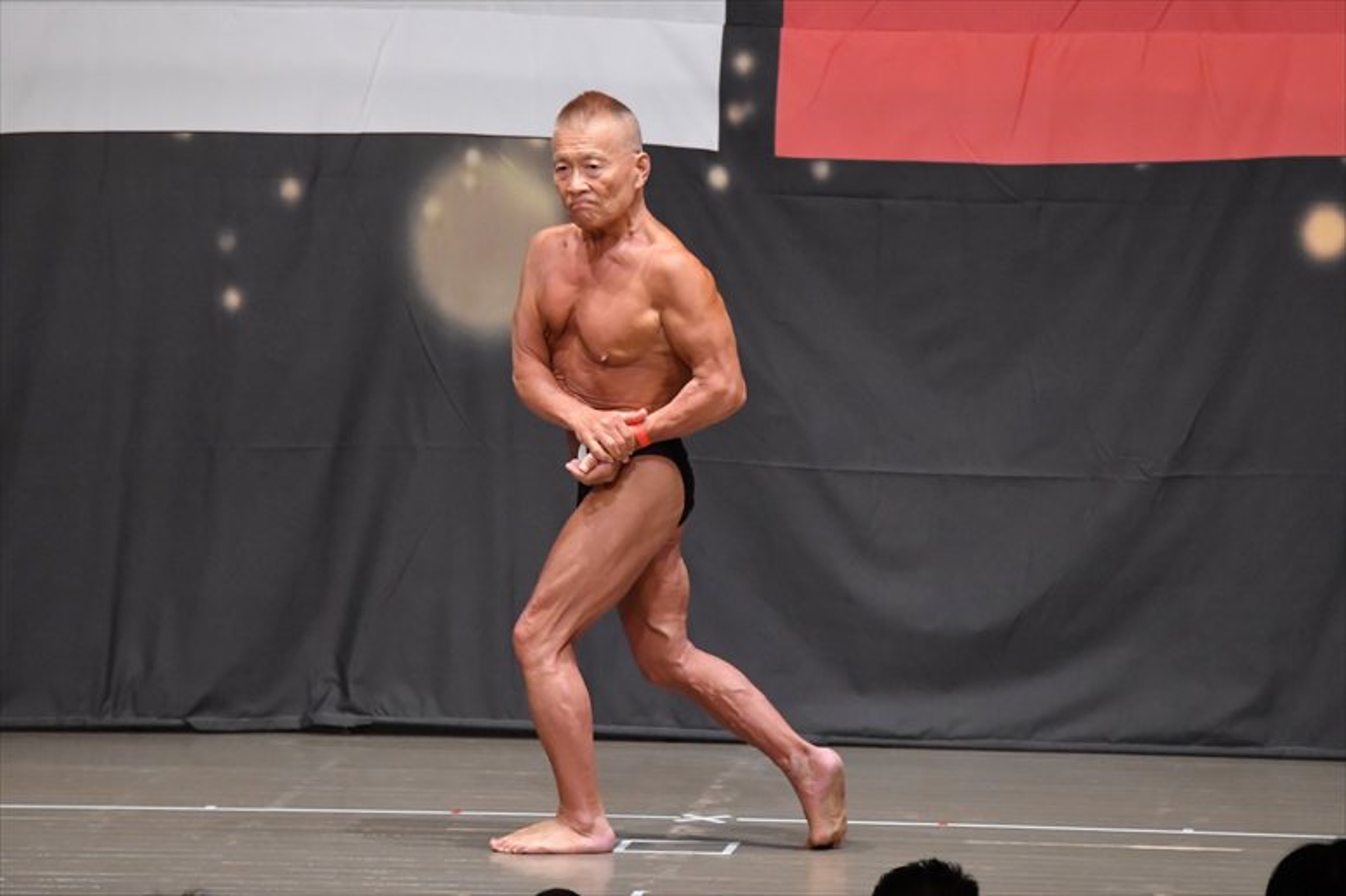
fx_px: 8969
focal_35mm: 240
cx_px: 673
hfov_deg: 8.6
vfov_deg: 5.7
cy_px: 448
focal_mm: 160
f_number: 5.6
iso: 6400
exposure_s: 1/400
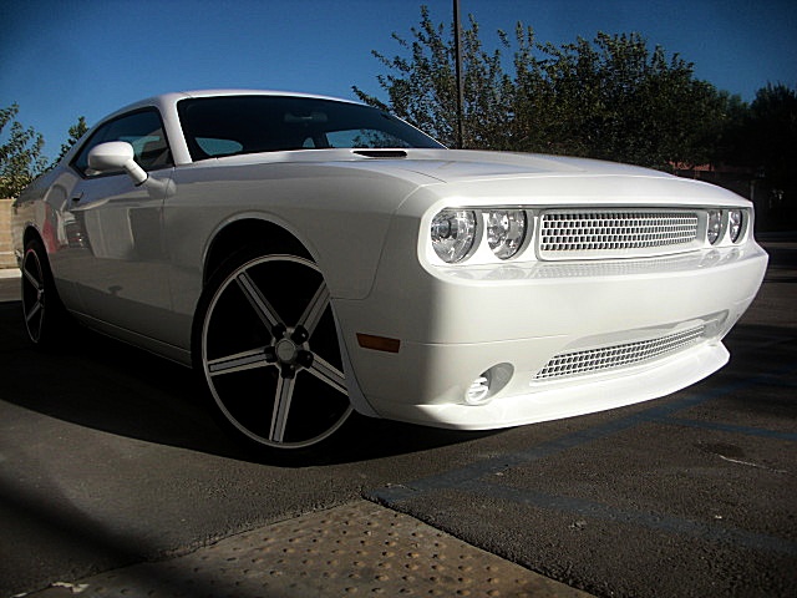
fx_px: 829
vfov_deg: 39.7
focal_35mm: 36
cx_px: 398
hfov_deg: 51.4
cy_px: 299
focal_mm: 6.3
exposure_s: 1/200
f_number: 7.9
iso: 50
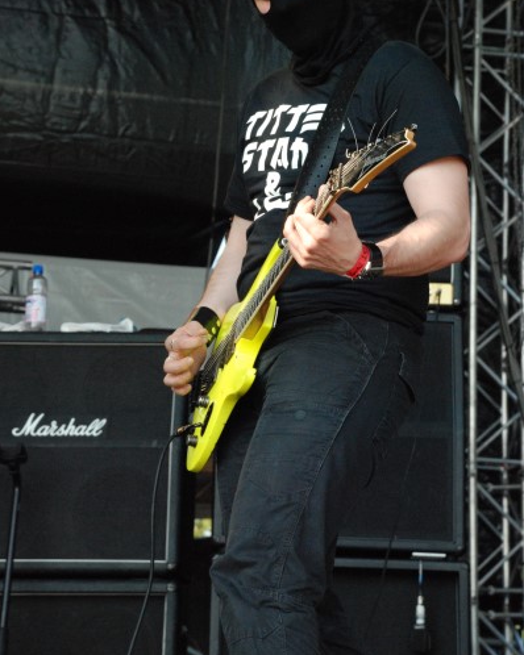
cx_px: 263
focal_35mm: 119
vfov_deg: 16.2
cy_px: 275
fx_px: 2308
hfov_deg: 13.0
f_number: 9.5
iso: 1600
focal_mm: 70
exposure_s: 1/350
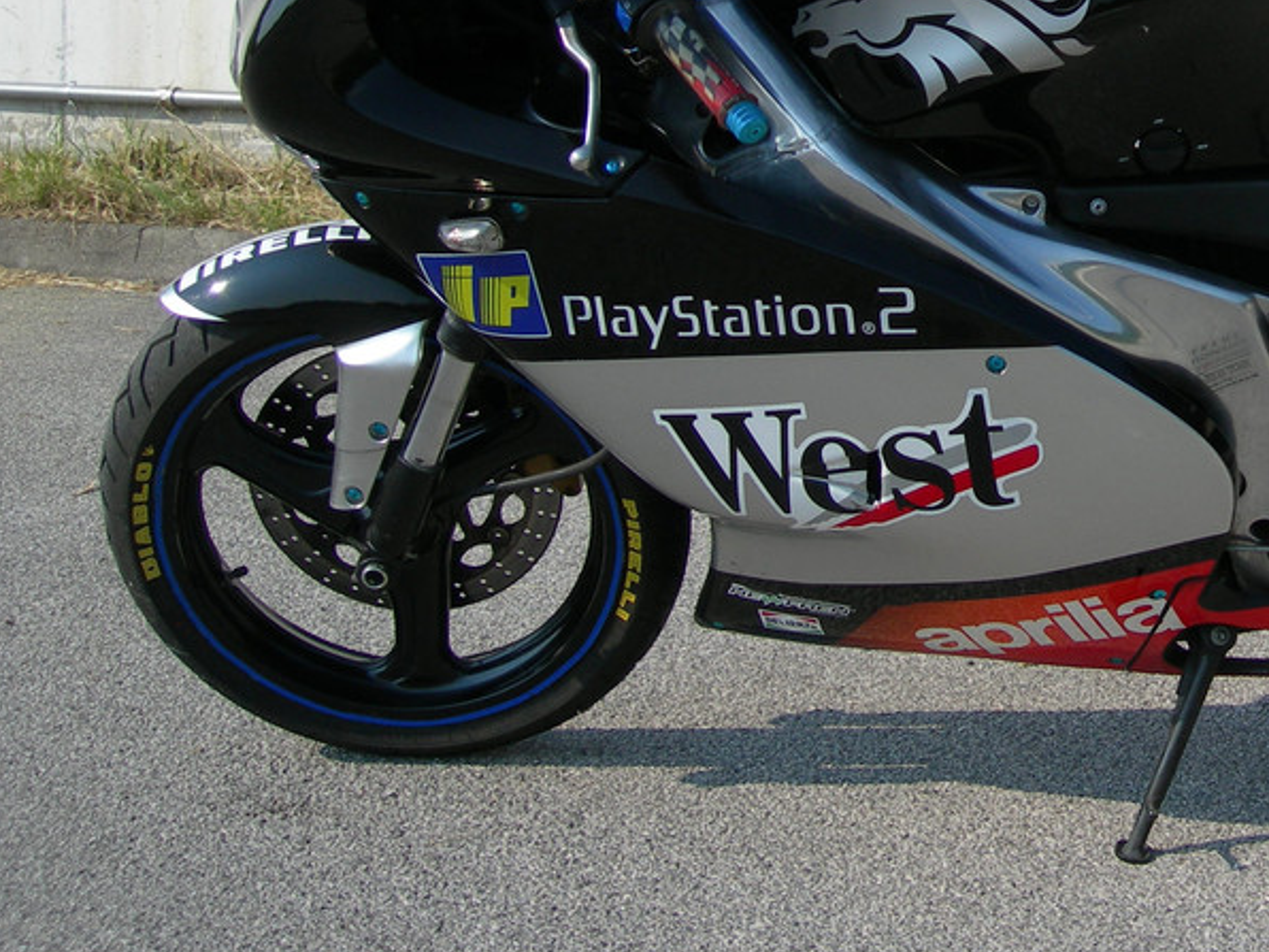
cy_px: 213
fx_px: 2493
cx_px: 1127
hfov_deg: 27.6
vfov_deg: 21.4
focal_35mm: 68
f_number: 2.8
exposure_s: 1/1500
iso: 50
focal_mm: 7.8
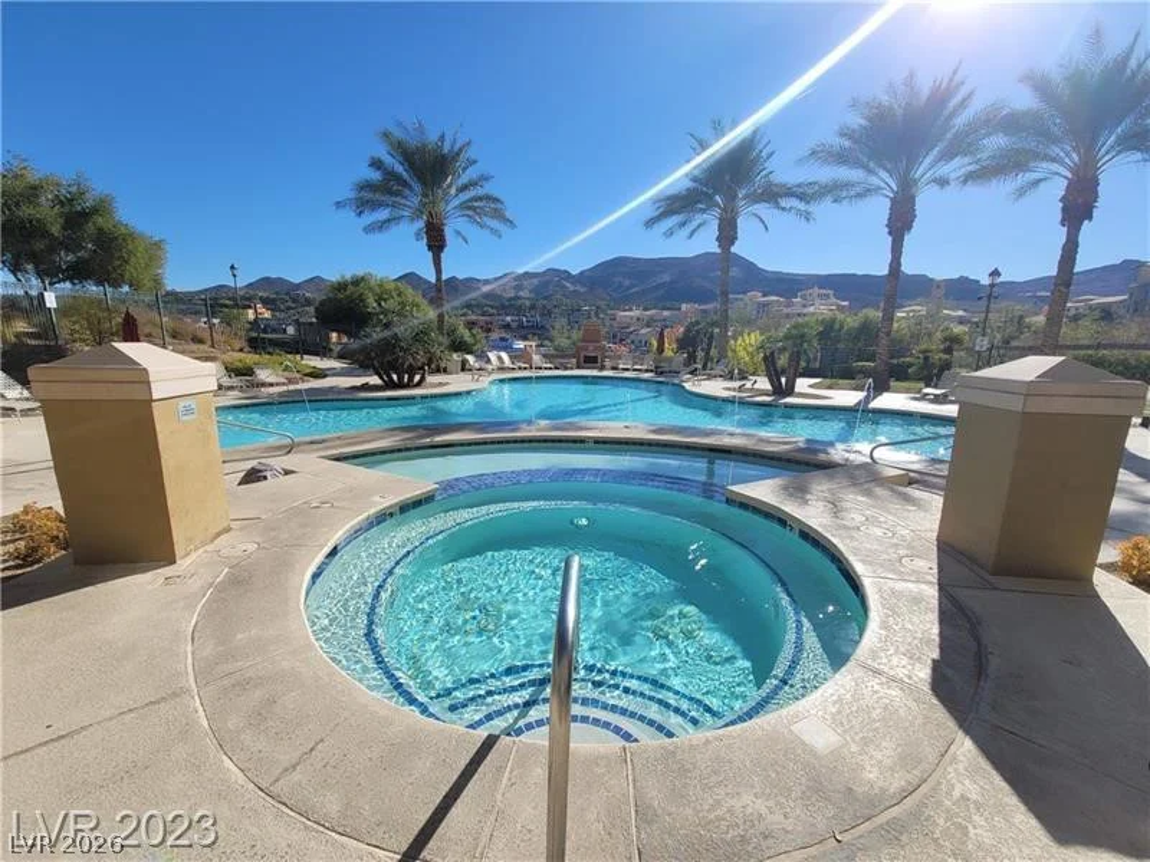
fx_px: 432
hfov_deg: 106.2
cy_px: 431
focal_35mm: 13
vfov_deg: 89.9
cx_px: 575
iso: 64
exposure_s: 1/2456
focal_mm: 2.2
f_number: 2.2
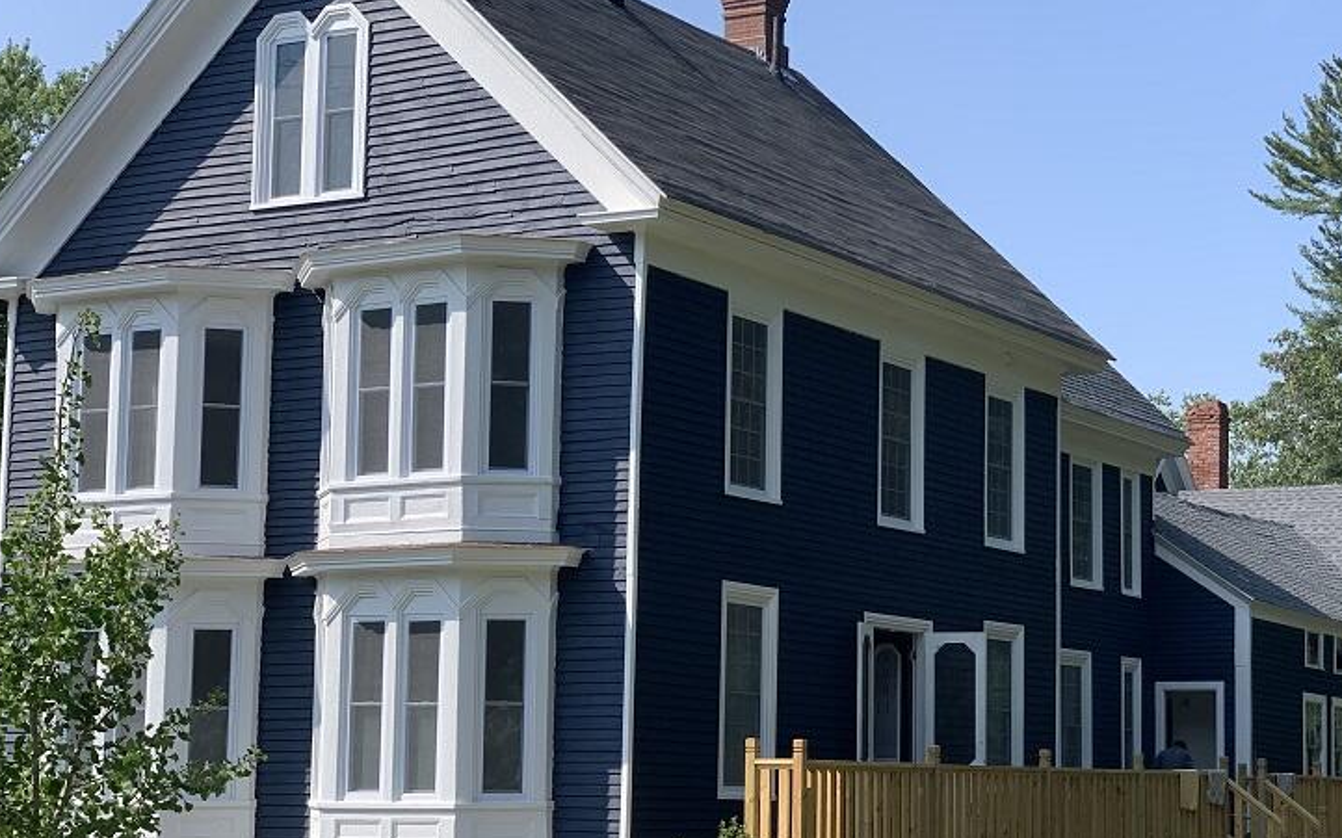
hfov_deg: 26.7
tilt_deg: +7.3
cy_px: 479
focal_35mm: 77
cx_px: 820
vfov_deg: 16.9
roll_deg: -1.2
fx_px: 2816
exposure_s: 1/826
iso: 16
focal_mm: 6
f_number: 2.4
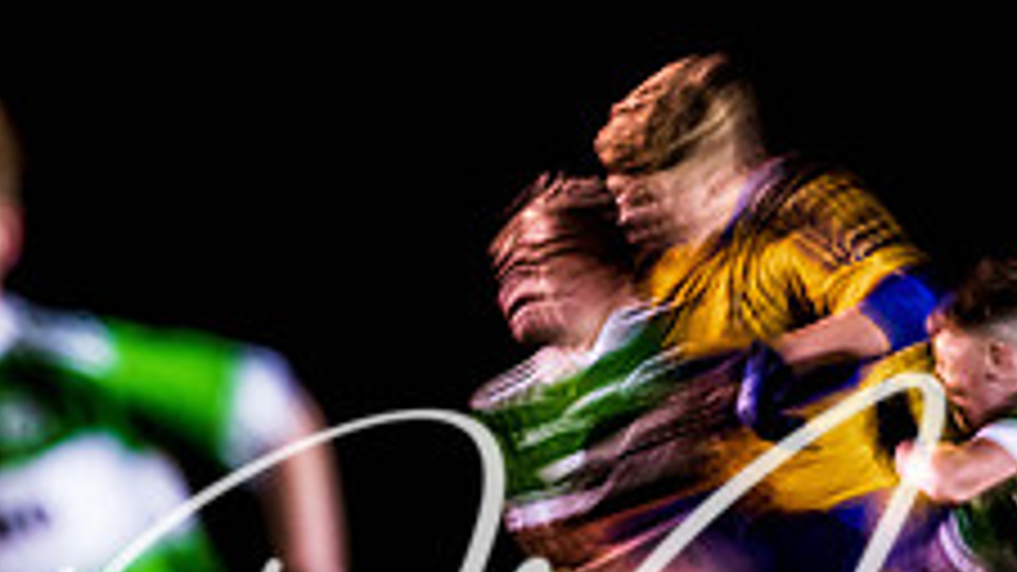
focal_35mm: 1087
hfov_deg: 2.0
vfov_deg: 1.1
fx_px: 29306
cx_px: 511
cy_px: 387
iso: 2000
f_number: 2.8
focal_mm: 400
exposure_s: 1/15
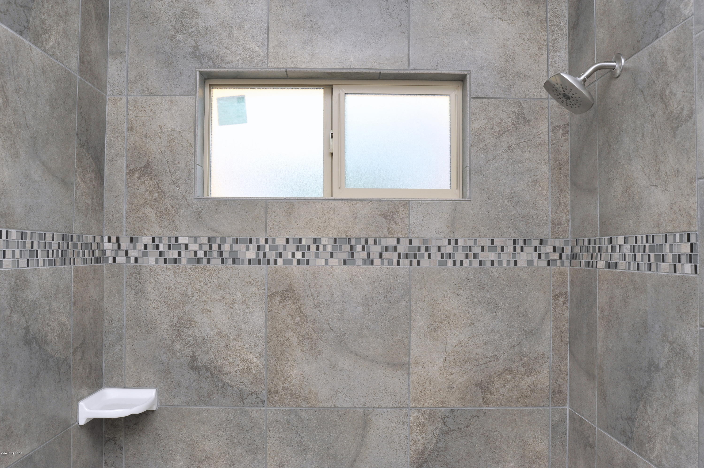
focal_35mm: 30
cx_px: 352
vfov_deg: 43.6
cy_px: 234
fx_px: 586
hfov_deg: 62.0
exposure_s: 1/40
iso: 640
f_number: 14
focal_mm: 30
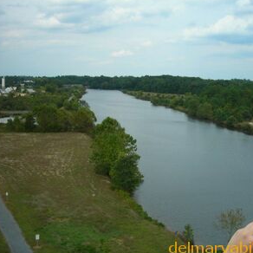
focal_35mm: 46
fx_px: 380
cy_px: 126
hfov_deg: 36.7
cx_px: 151
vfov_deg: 36.8
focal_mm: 6.3
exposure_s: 1/428
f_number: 3.2
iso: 50
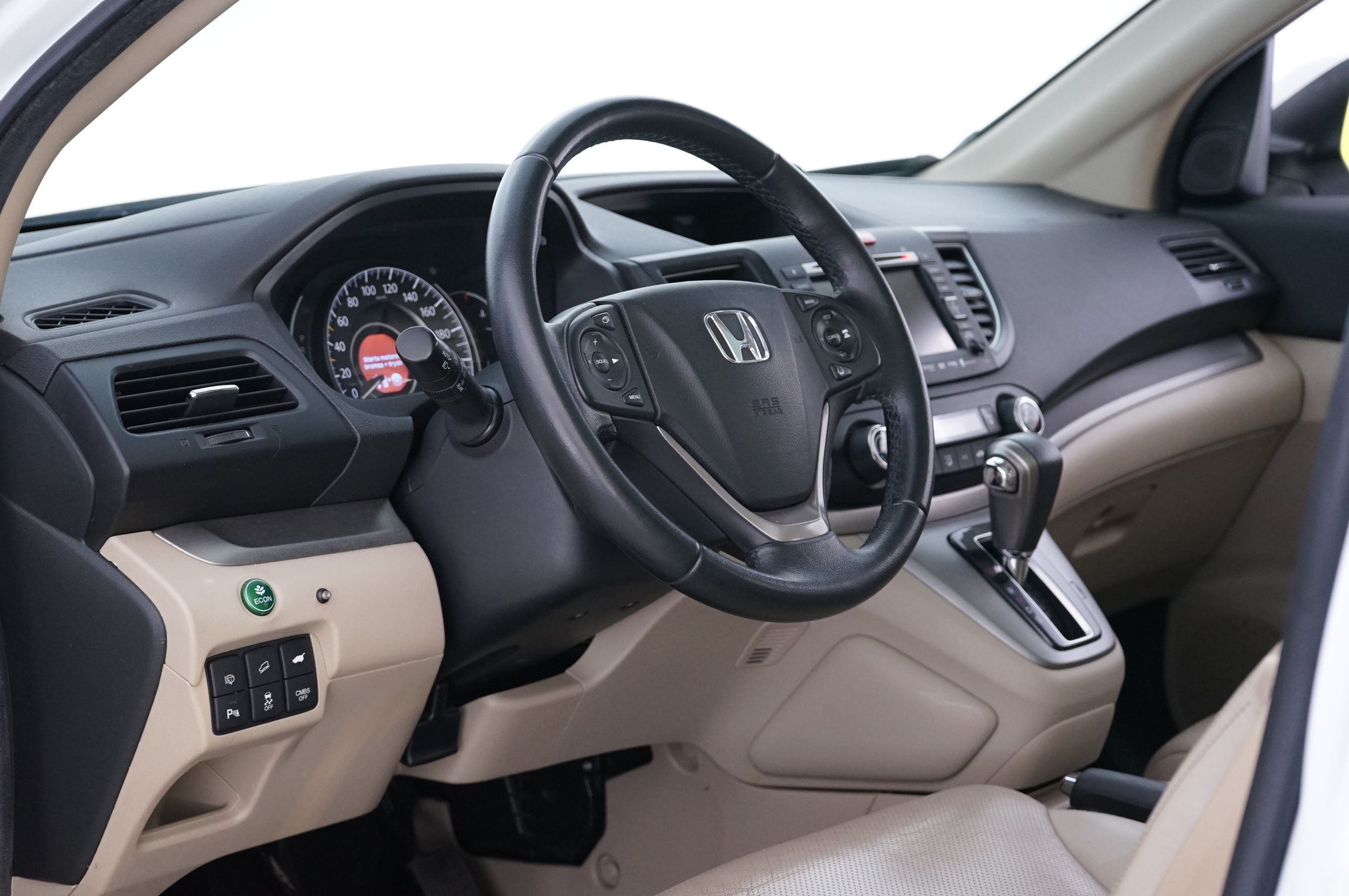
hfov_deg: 31.9
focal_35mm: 63
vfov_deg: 21.5
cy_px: 448
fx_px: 2359
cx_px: 674
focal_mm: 63
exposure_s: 1/10
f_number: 6.3
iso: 2500
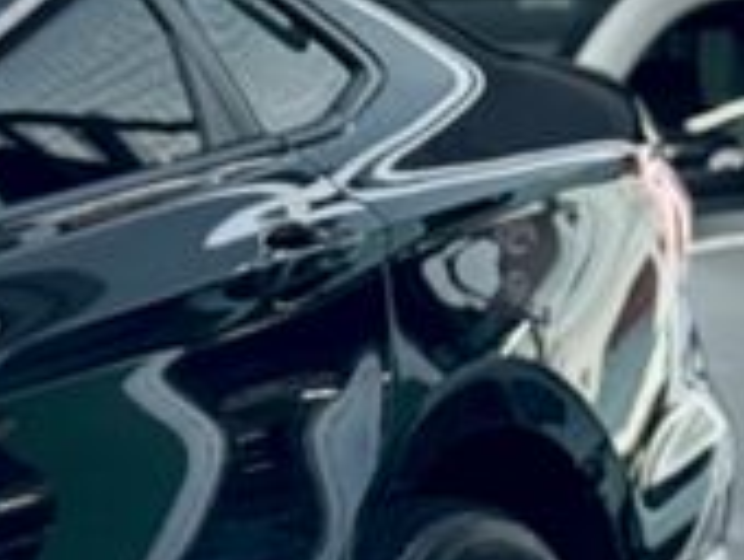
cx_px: -1201
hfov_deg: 6.8
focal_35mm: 269
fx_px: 5790
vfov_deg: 5.5
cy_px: 682
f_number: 1.78
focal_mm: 6.76
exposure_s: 1/177
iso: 64
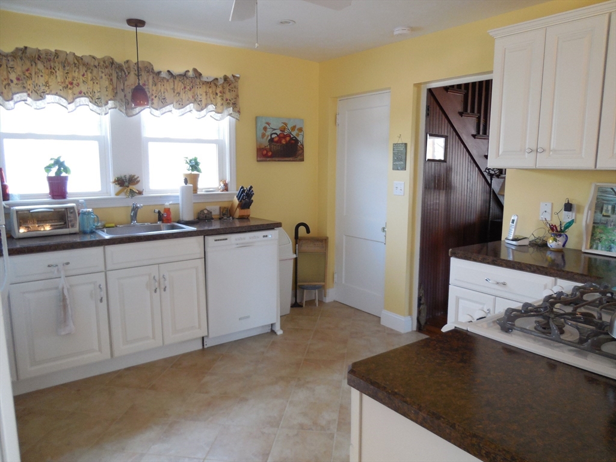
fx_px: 445
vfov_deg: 54.9
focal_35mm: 25
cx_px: 308
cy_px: 231
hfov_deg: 69.4
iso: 280
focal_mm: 4.5
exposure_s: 1/30
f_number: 3.1
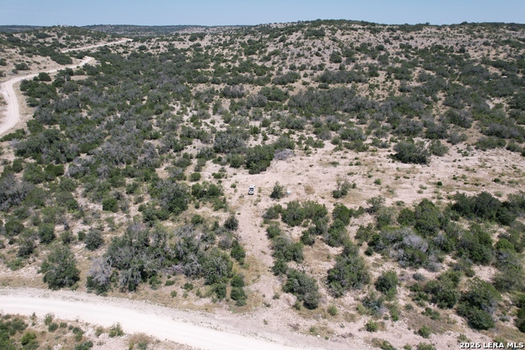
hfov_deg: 78.6
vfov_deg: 57.3
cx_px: 262
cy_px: 175
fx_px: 321
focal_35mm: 22
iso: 140
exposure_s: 1/2500
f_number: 2.8
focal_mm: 8.38
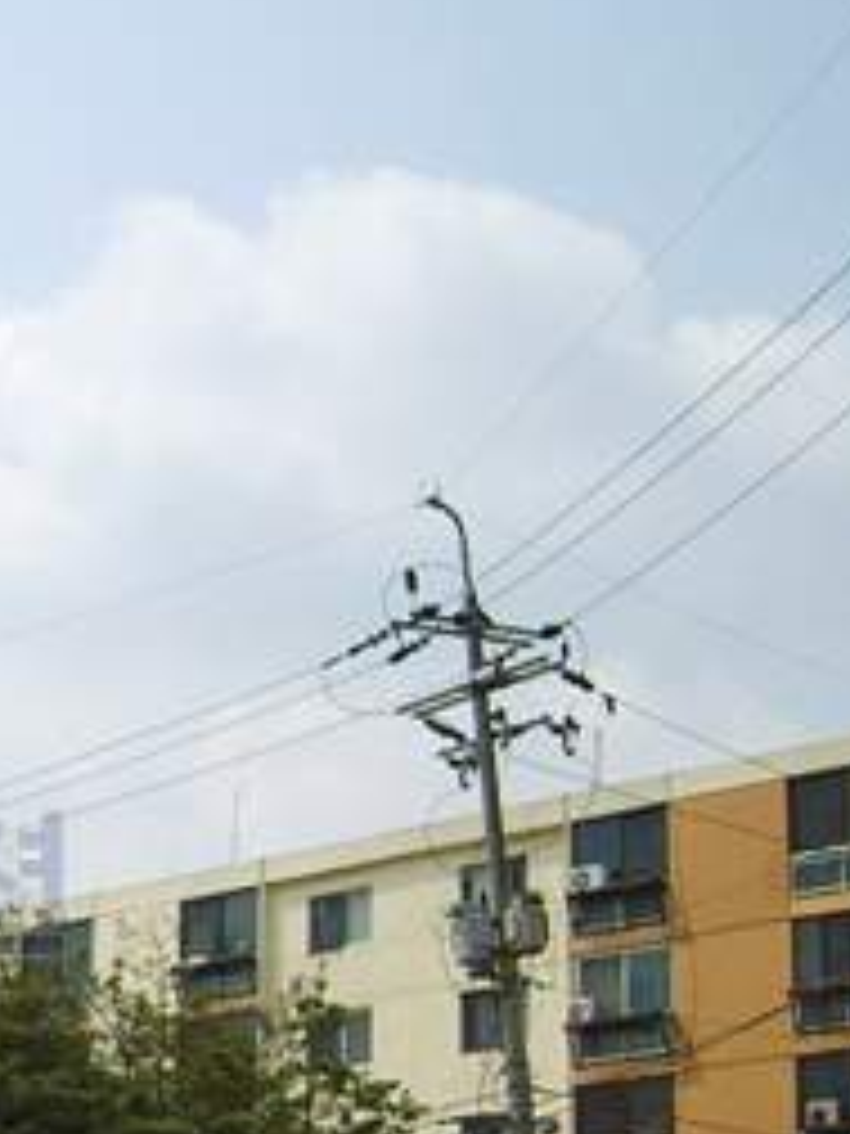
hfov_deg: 15.6
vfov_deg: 21.7
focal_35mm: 89
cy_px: 900
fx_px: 2914
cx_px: -310
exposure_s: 1/350
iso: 50
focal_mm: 7.4
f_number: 7.1
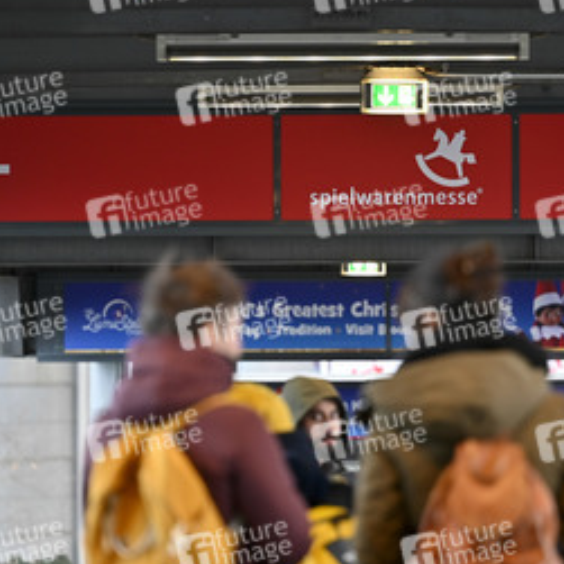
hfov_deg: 8.5
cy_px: 267
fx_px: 3797
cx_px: 399
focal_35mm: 206
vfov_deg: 8.5
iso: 800
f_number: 2.8
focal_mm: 135
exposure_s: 1/250
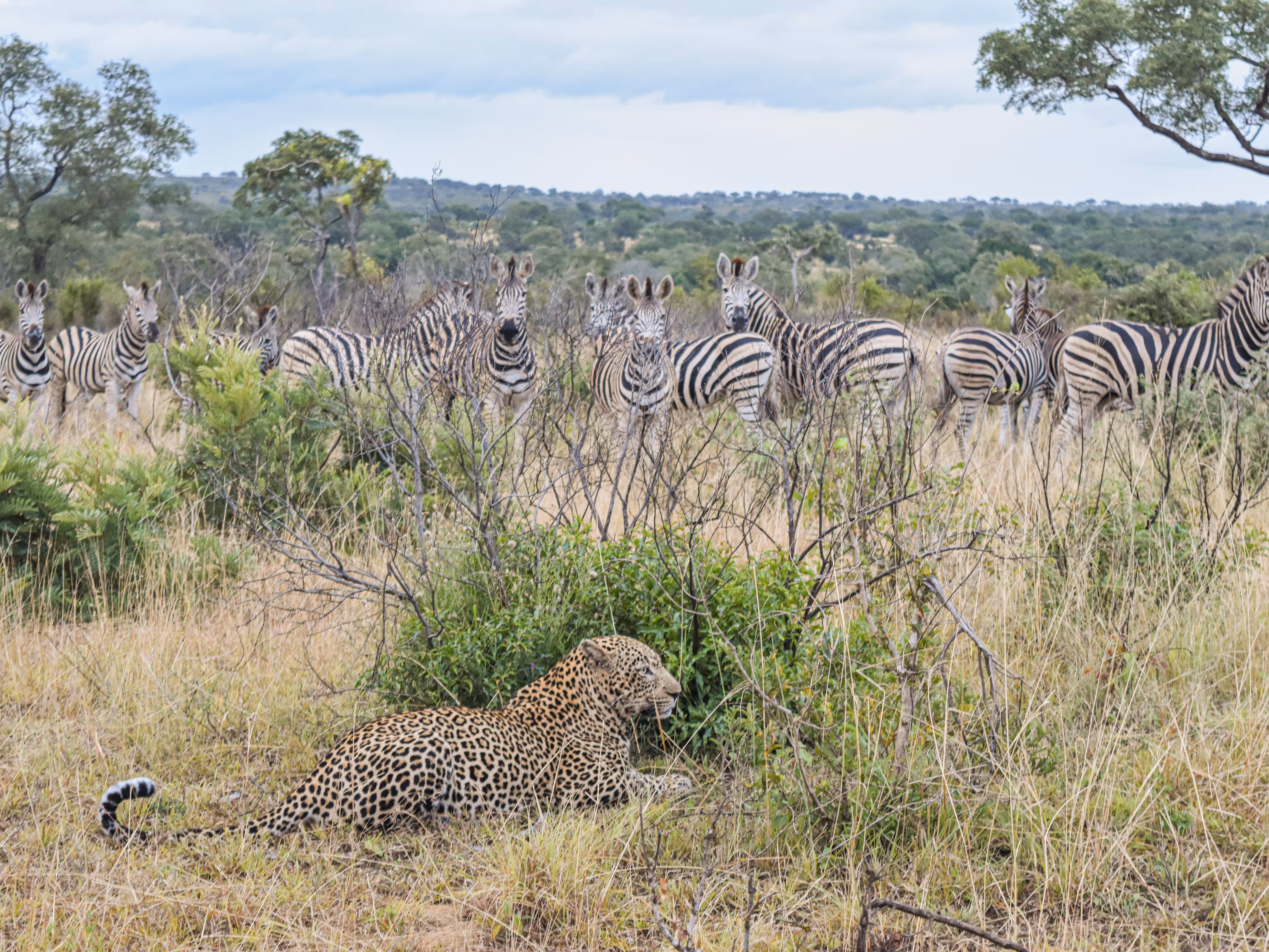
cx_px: 607
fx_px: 3283
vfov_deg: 16.5
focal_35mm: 90
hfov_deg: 21.9
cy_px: 475
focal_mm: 55
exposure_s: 1/60
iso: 1000
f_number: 5.6
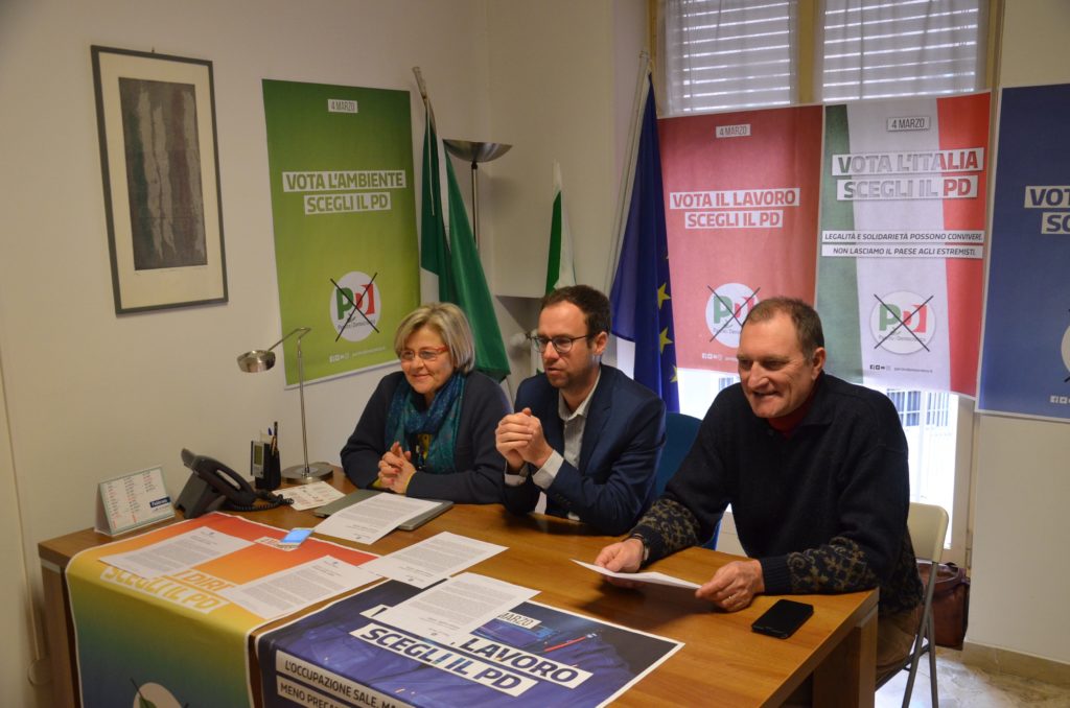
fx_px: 979
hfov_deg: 57.3
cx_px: 535
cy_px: 354
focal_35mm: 33
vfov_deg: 39.8
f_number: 3.8
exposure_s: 1/60
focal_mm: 22
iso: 1250
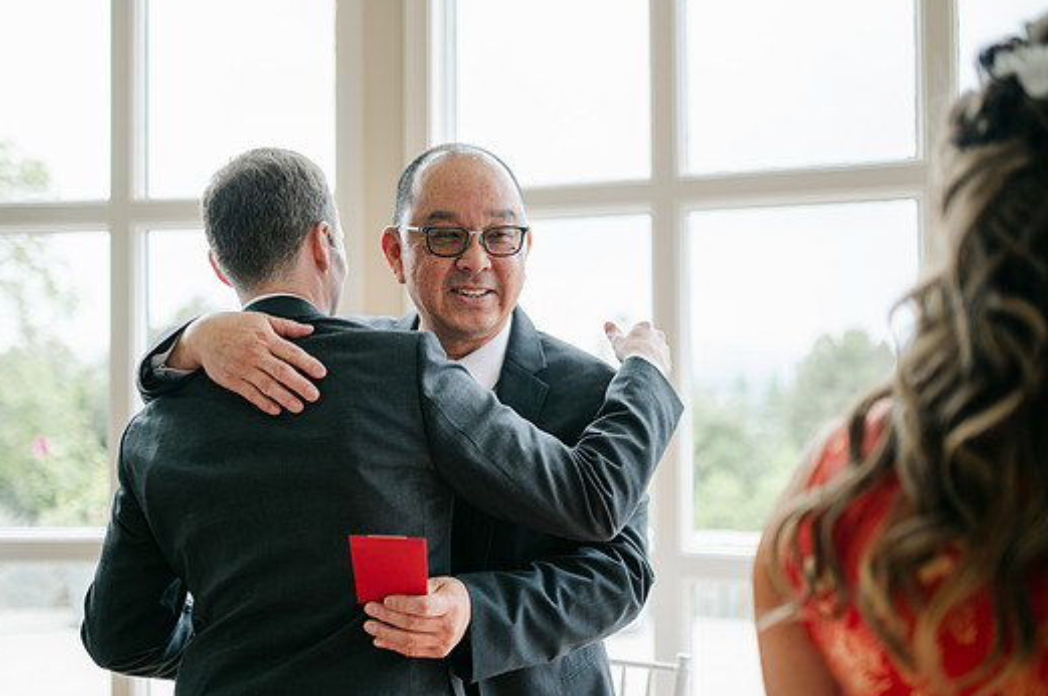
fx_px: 1134
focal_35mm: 39
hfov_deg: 49.5
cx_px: 473
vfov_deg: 34.1
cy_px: 366
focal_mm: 35
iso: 100
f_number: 1.4
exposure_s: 1/1600
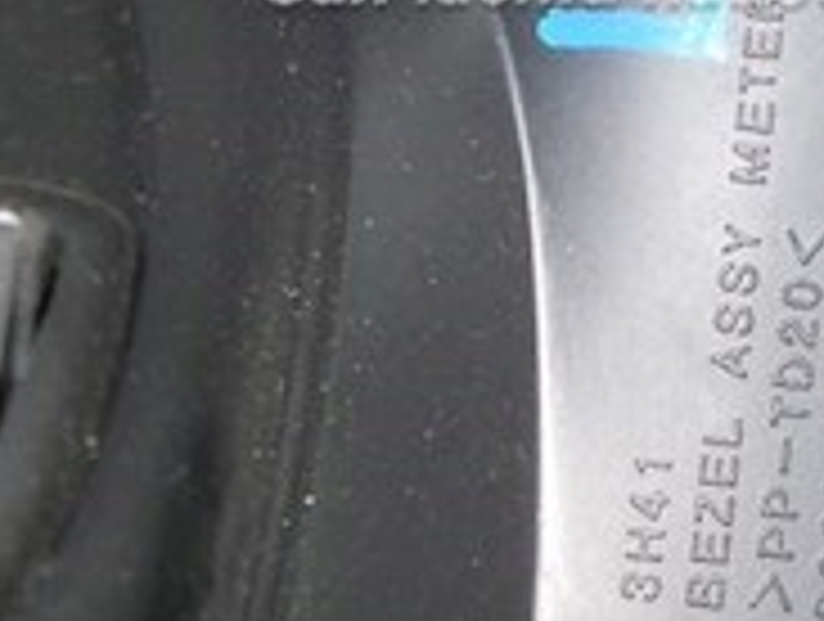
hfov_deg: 13.6
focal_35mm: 143
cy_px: -148
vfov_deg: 10.2
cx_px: 783
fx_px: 3411
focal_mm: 6.72
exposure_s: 1/30
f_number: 5.5
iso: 80
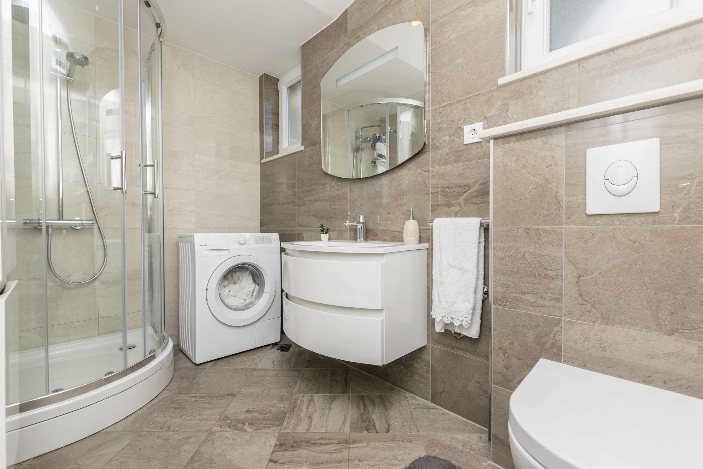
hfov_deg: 100.4
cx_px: 352
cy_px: 234
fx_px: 293
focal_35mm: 15
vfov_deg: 77.3
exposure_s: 1/160
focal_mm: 10
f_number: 8
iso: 100
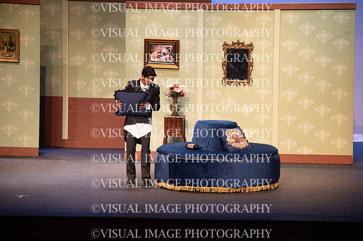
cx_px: 182
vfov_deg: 5.1
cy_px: 120
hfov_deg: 7.6
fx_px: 2721
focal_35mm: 270
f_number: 6.3
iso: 2500
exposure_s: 1/160
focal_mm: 270
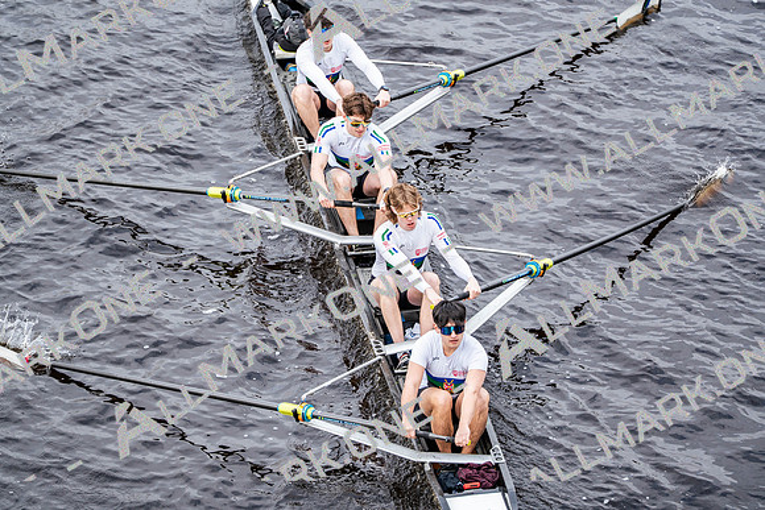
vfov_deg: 6.9
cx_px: 382
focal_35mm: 200
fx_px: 4251
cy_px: 255
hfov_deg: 10.3
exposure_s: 1/2000
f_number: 2.8
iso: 400
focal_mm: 200
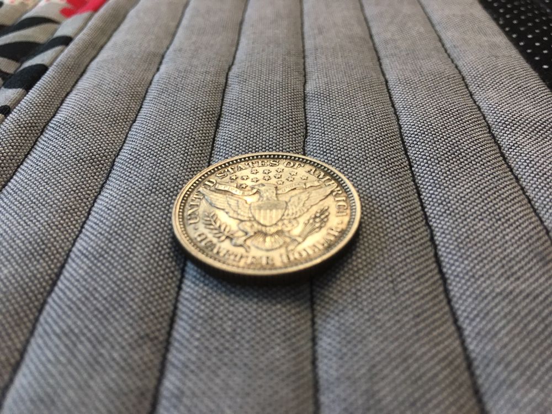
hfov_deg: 61.7
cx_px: 276
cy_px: 207
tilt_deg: -38.7
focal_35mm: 29
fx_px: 462
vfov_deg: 48.2
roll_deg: +3.8
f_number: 2.2
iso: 40
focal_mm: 4.15
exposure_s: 1/30
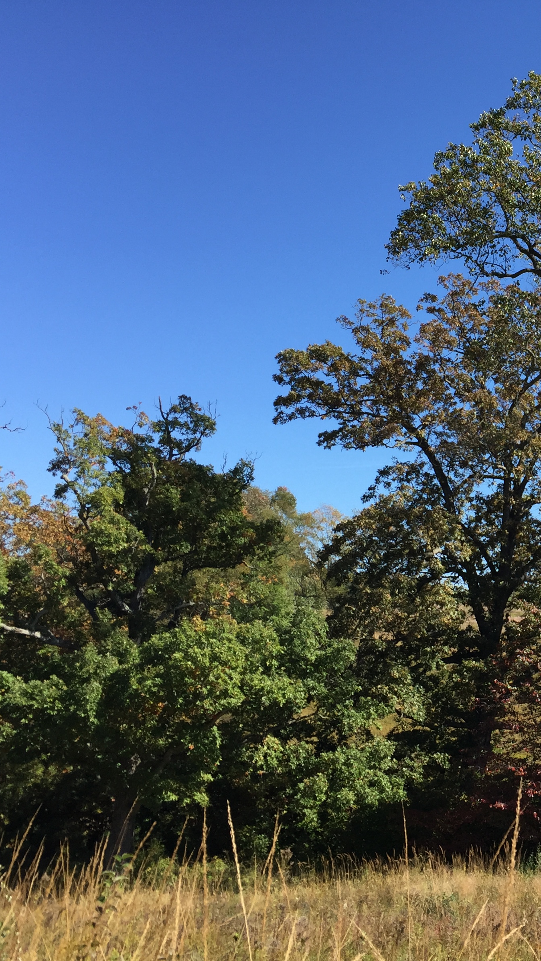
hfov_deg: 25.6
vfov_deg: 47.4
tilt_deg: +7.8
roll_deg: -2.4
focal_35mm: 43
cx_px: 598
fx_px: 1097
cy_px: 482
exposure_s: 1/989
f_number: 2.2
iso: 32
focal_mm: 4.15
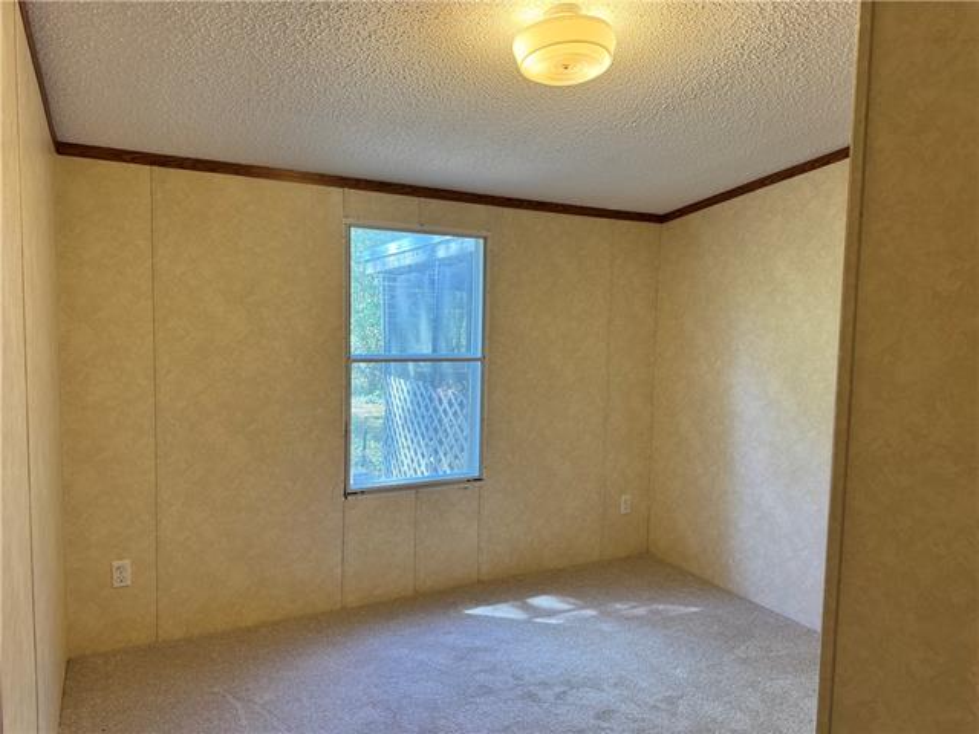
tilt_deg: -5.1
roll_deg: -1.9
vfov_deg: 56.8
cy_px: 367
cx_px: 490
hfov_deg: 71.6
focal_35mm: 24
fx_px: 679
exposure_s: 1/120
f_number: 1.78
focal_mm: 6.76
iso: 160
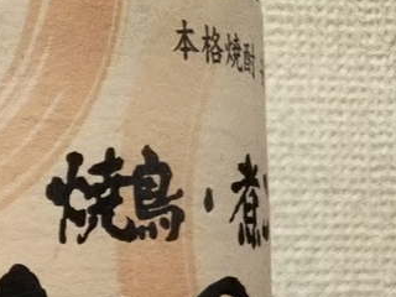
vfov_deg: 14.6
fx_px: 1098
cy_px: 402
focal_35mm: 96
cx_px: -225
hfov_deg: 17.9
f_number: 2.2
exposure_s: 1/30
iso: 250
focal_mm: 4
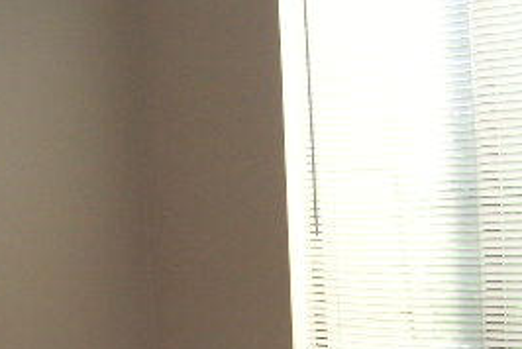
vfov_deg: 15.8
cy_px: 343
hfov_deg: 23.9
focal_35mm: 85
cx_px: 226
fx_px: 1234
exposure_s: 1/34.2
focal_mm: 5.7
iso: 199
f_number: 2.9
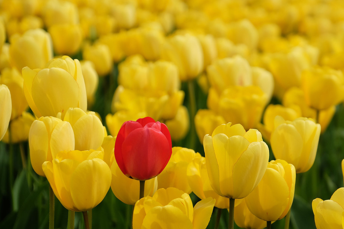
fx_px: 1519
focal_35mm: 159
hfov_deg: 12.9
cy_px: 133
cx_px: 217
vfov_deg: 8.6
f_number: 5.6
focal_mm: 83.3
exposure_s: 1/1100
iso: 200
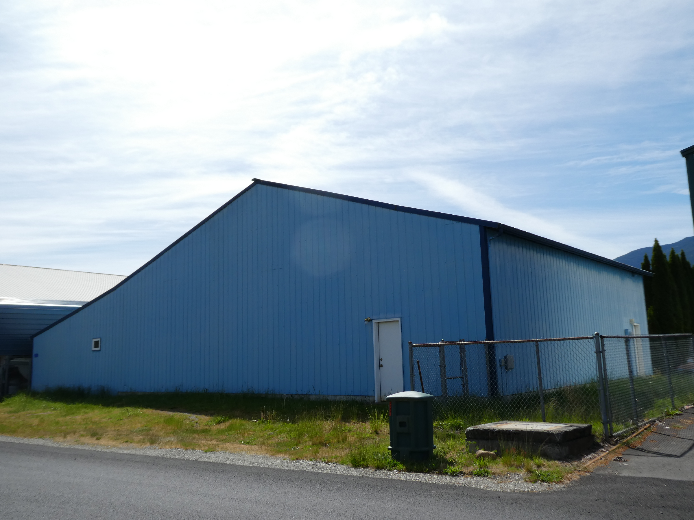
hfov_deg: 58.4
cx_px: 347
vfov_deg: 45.4
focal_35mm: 31
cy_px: 260
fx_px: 622
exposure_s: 1/1000
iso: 80
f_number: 3.5
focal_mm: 5.4
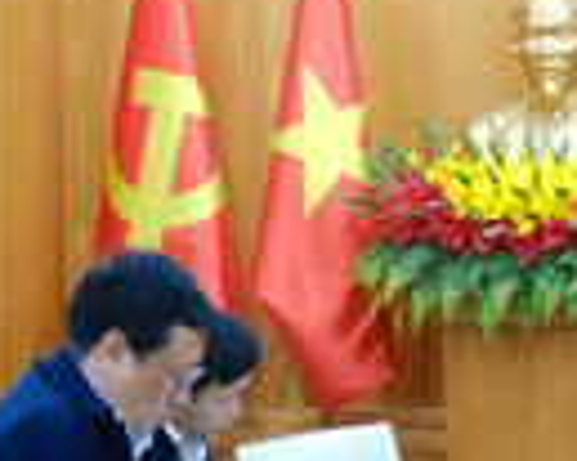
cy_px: 273
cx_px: 1190
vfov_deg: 8.0
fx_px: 3293
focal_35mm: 193
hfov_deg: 9.3
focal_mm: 32.5
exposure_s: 1/60
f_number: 5
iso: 2000
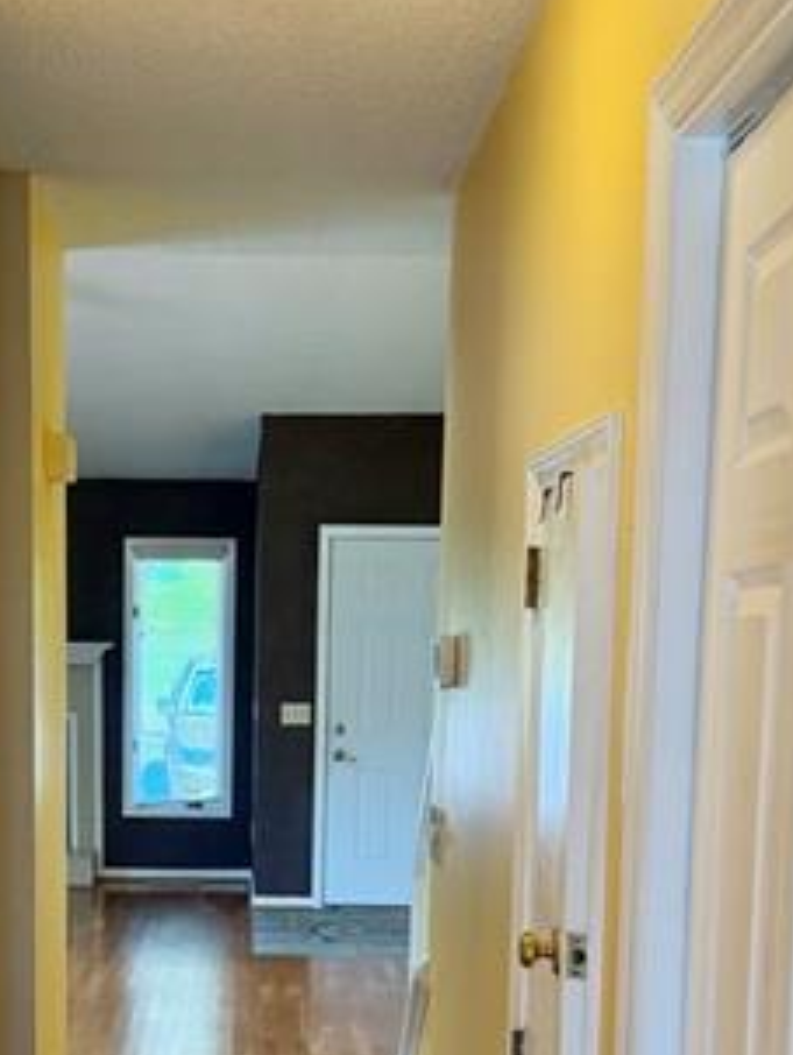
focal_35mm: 61
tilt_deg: -5.8
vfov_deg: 30.5
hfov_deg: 23.9
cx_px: 245
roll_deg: +0.2
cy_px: 915
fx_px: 1861
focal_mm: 6.76
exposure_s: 1/195
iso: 200
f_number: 1.78
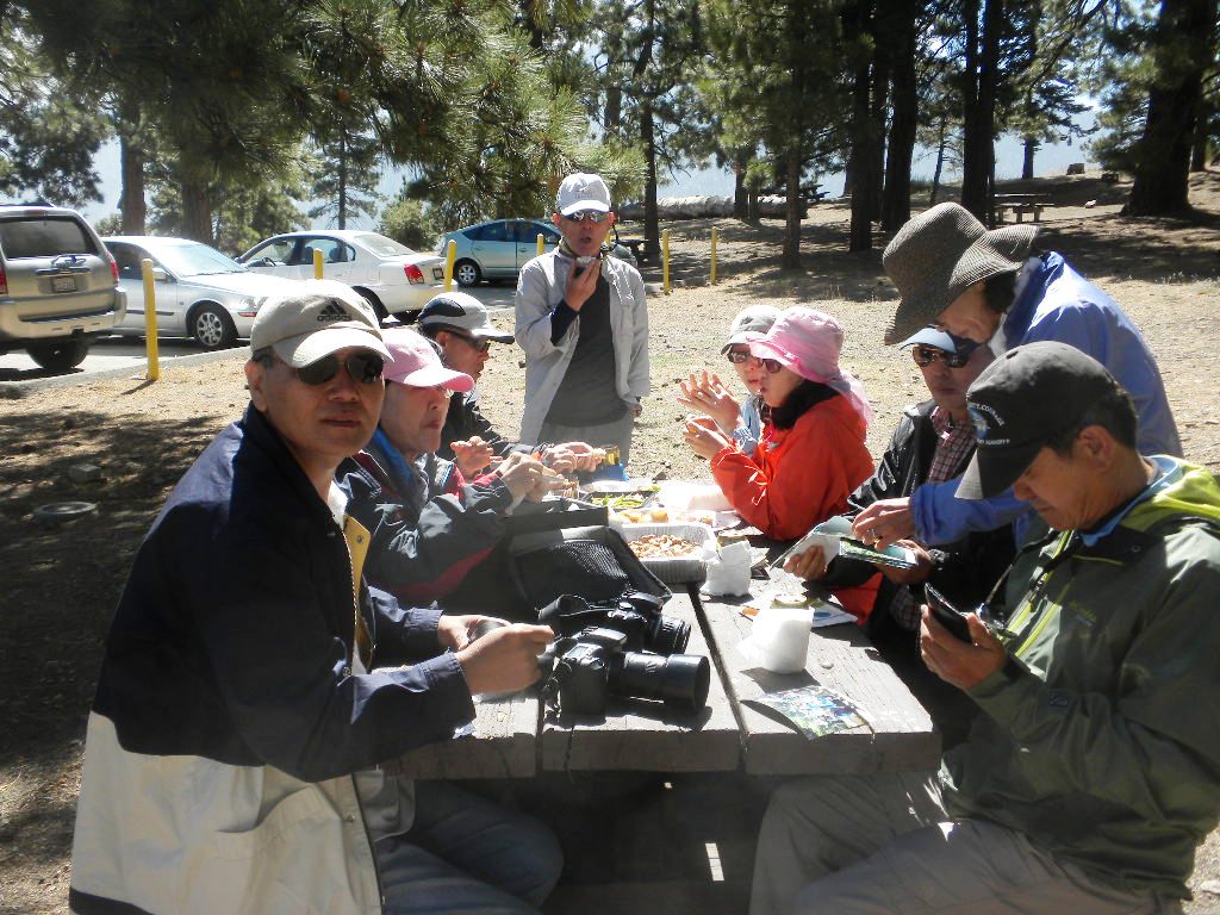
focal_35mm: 37
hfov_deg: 50.1
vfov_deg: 38.7
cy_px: 458
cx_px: 610
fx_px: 1304
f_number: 3.5
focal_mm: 6.6
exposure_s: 1/364
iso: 64
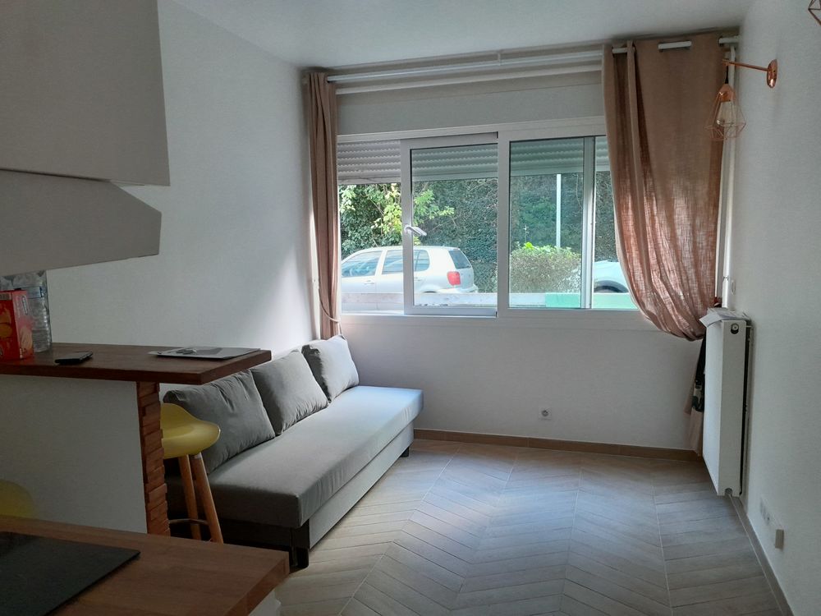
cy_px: 308
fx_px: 617
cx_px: 410
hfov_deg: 67.3
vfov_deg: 53.1
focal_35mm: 26
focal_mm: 4
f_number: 1.8
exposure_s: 1/50
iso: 320
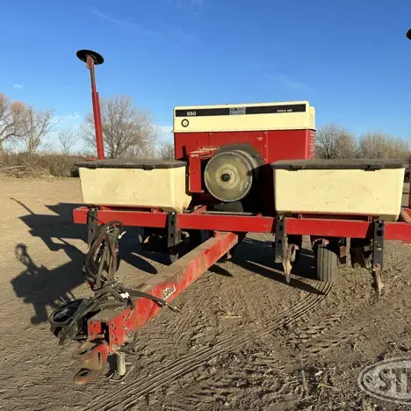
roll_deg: -0.8
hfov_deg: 55.5
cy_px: 205
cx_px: 232
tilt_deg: -6.5
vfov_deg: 55.6
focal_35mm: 29
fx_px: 390
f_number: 1.78
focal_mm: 6.86
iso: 80
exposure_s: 1/3717
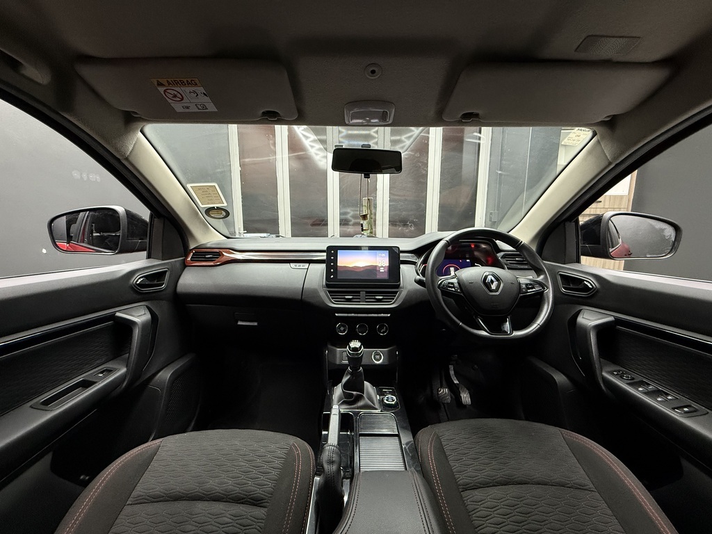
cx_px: 356
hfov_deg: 102.1
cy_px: 267
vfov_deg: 85.7
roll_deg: -0.1
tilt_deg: -8.8
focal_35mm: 14
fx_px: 288
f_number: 2.2
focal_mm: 2.22
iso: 500
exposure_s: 1/50
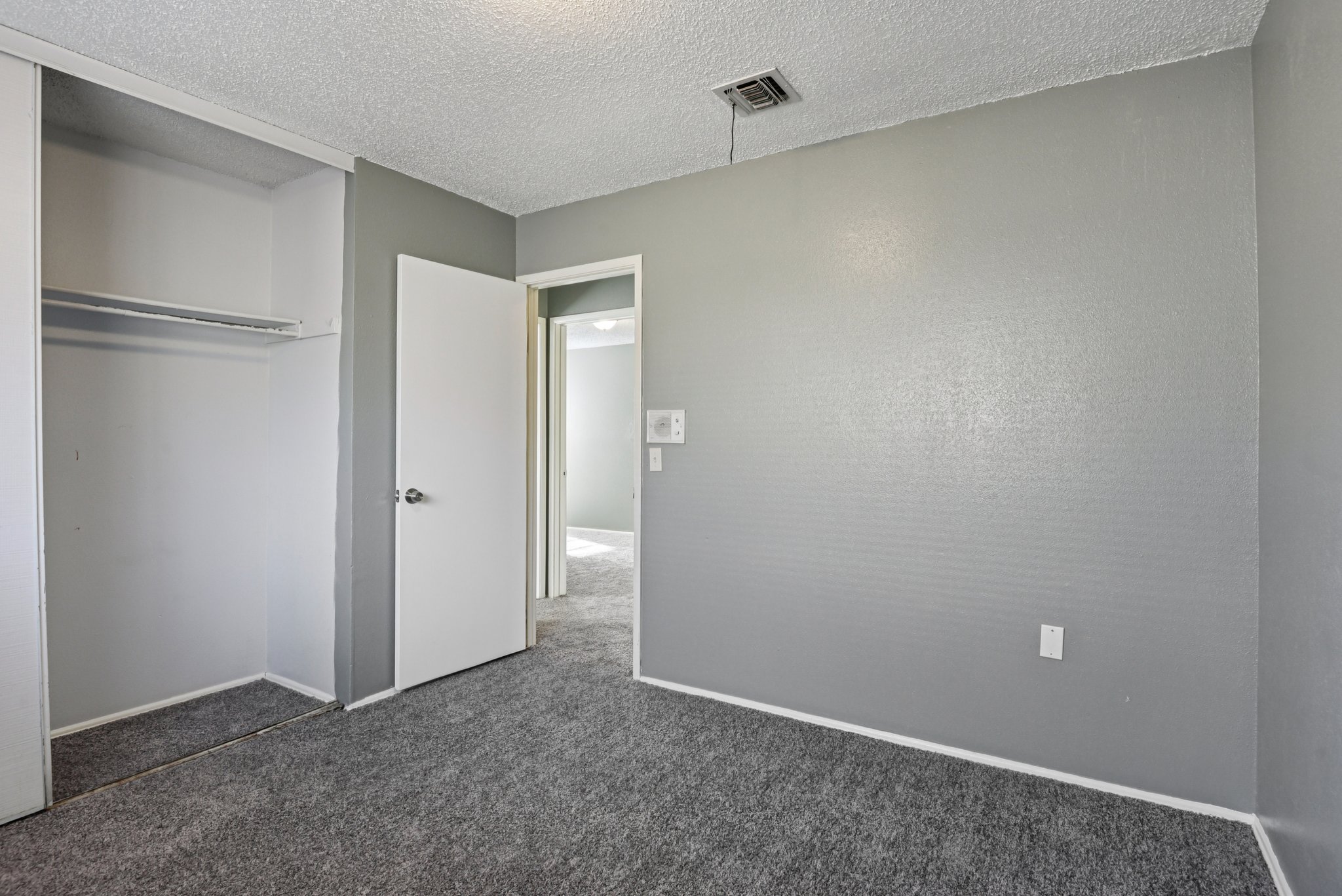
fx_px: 671
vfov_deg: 67.4
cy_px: 448
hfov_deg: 90.0
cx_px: 671
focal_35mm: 18
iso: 1100
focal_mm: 18
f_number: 8
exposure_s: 1/20
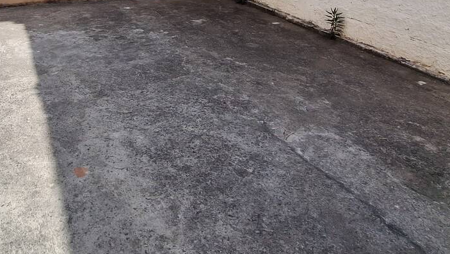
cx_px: 170
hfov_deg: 65.1
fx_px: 346
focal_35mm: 29
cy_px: -30
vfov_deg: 34.4
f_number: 2.2
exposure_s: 1/2309
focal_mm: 1.74
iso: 40
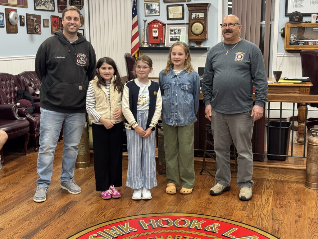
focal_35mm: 48
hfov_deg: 39.7
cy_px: 120
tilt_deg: -10.7
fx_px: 441
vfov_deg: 30.3
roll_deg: +0.2
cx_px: 159
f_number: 1.78
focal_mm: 6.76
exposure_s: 1/60
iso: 80
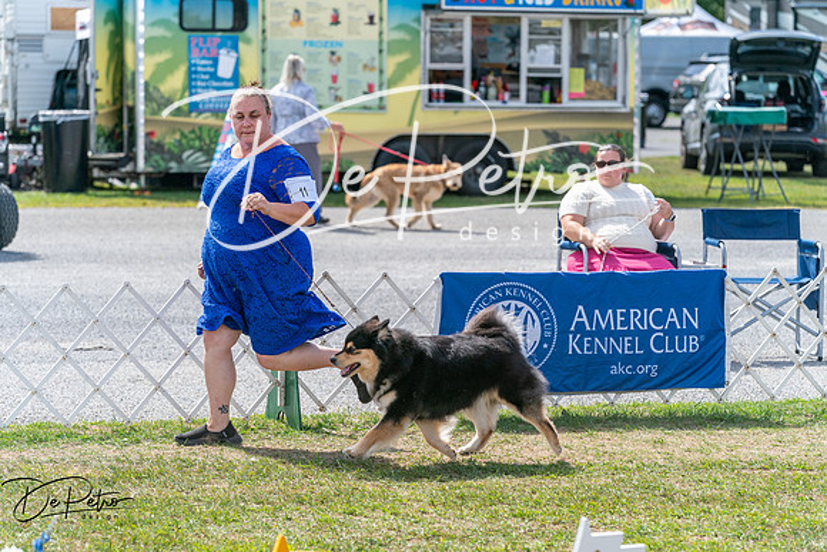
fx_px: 3309
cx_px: 414
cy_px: 276
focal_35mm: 144
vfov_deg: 9.5
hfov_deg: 14.2
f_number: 5
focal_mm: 144
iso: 500
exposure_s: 1/2000
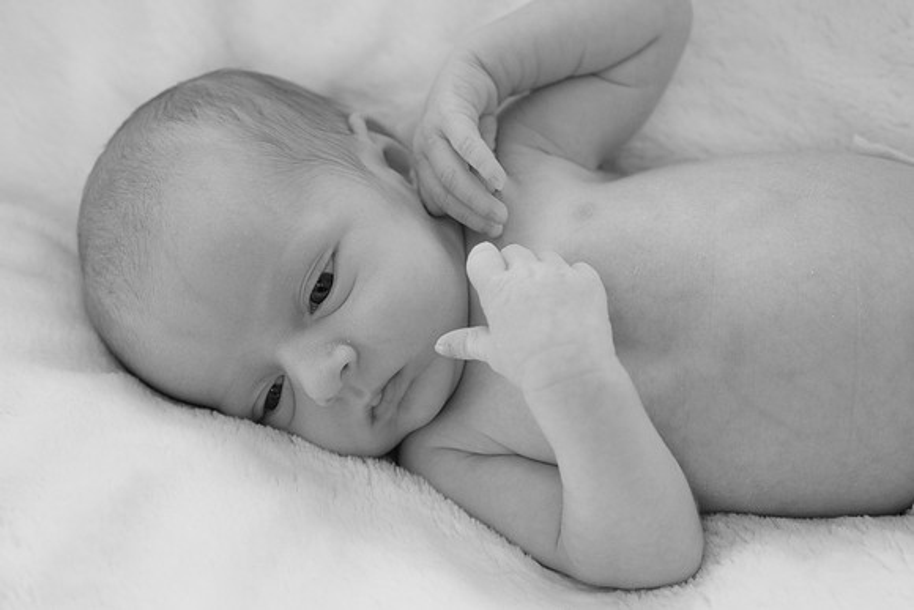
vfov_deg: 23.2
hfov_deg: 34.2
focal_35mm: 58
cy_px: 305
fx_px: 1483
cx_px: 477
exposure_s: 1/300
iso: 800
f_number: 2.8
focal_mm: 37.6
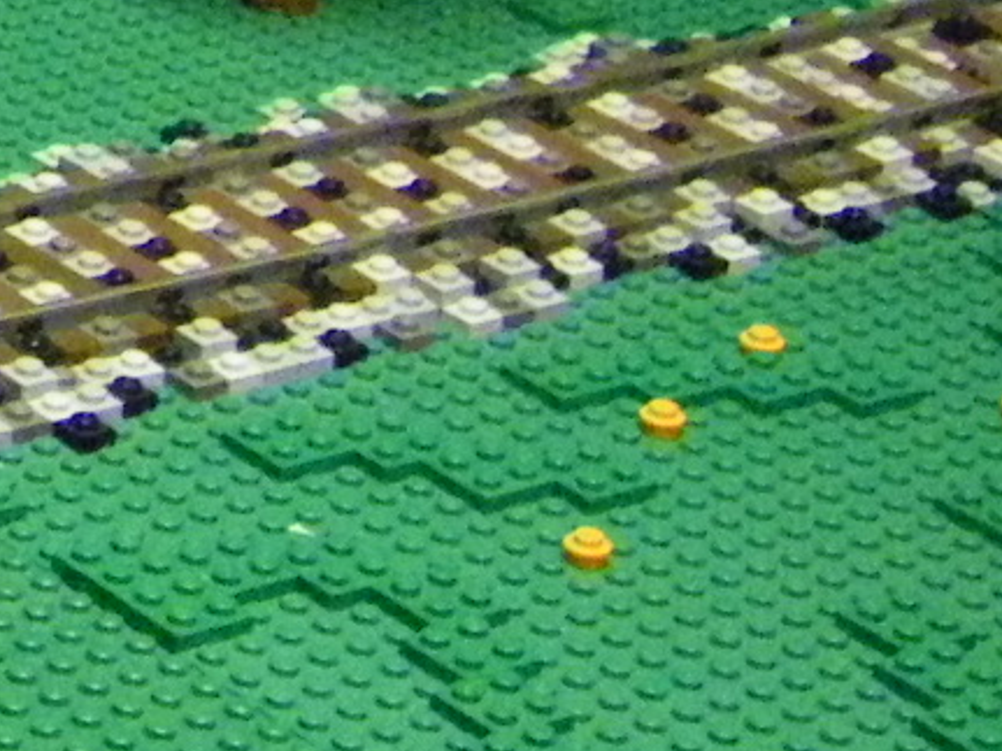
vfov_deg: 7.2
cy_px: -502
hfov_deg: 8.9
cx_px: -1339
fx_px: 5874
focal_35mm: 203
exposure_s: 1/20
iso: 800
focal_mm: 6.3
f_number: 3.5
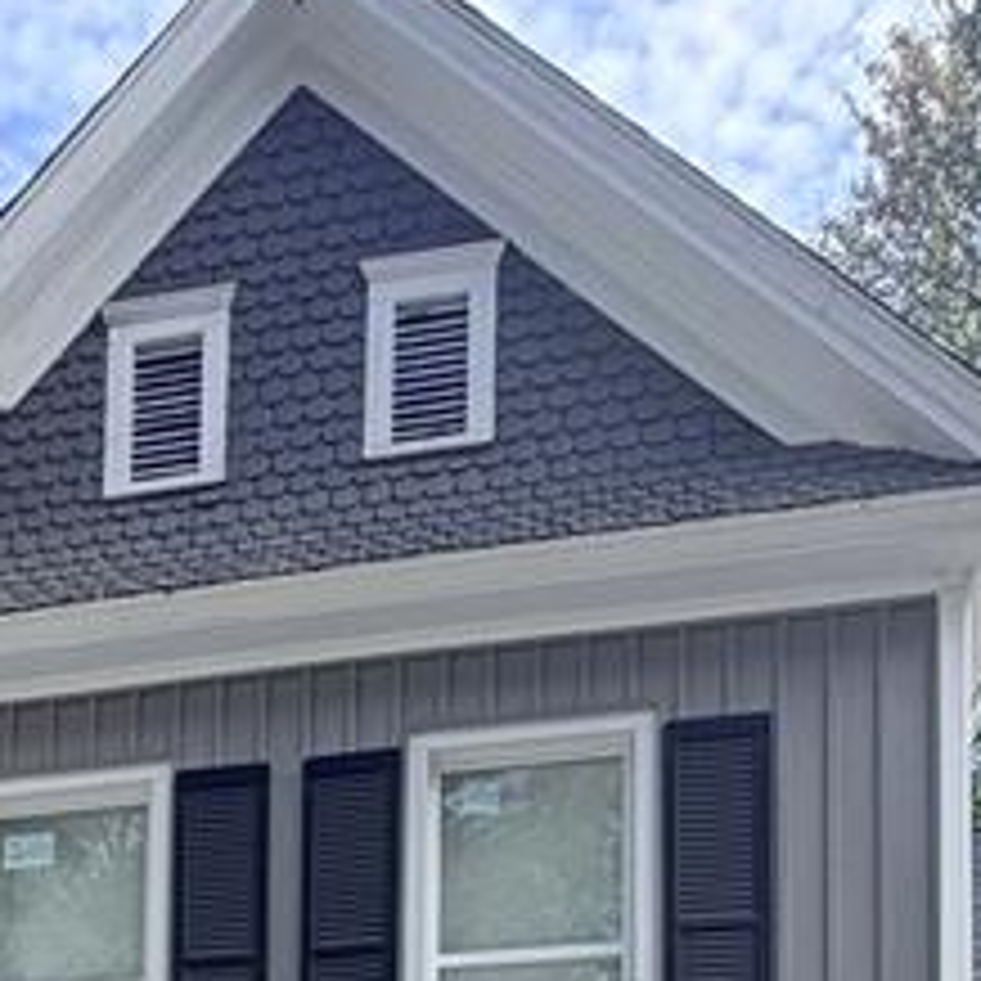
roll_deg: -1.0
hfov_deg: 28.2
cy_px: 1598
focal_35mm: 58
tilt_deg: +5.0
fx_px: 1860
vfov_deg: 22.3
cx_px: 68
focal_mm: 2.22
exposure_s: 1/502
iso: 64
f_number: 2.2
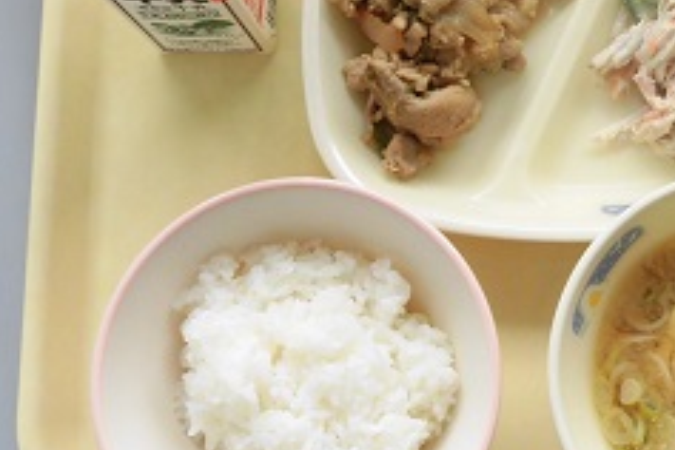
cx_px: 524
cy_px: 199
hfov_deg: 28.7
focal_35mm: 69
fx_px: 1294
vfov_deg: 19.7
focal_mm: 6.77
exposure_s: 1/100
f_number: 3.7
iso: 125
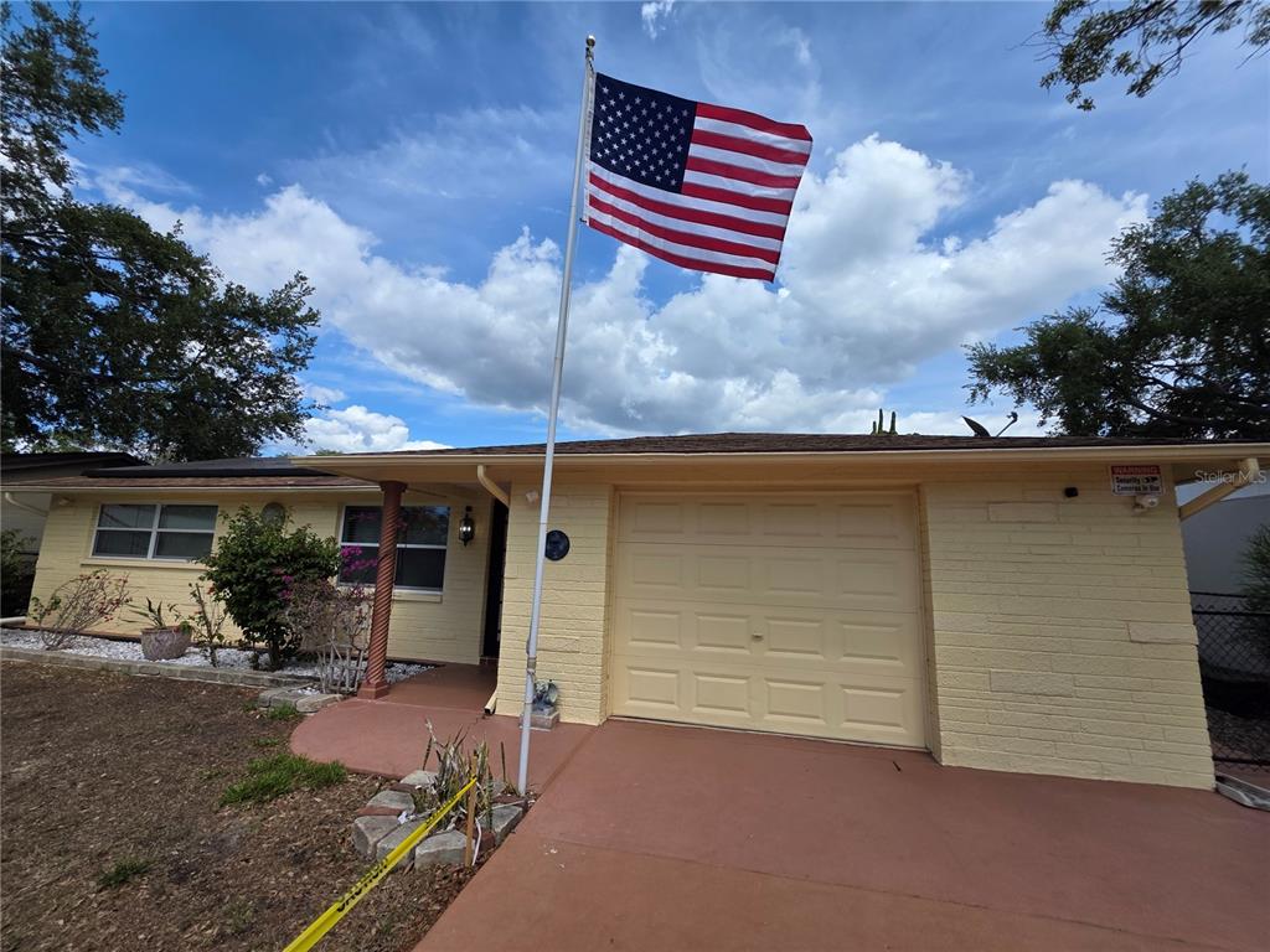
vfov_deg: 89.9
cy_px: 476
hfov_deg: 106.2
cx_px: 635
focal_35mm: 13
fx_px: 477
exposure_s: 1/2537
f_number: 1.9
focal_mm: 2.2
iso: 40
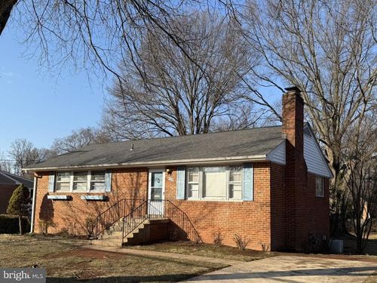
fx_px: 261
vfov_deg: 56.8
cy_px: 142
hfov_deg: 71.6
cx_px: 188
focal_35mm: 24
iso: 80
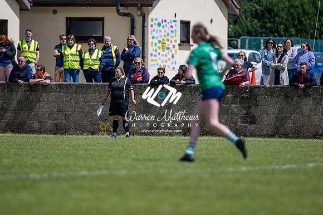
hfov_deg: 4.6
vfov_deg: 3.1
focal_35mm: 450
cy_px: 108
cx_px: 162
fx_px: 4035
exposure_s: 1/3200
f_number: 2.8
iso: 90
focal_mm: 300
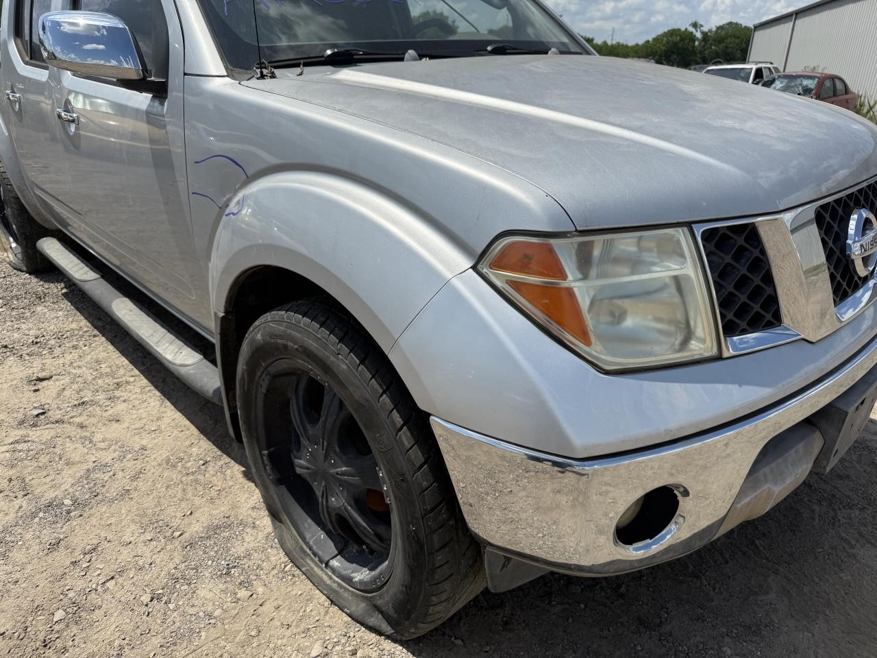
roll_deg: -0.7
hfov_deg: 71.6
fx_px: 608
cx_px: 438
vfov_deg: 56.8
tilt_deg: -22.6
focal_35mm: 24
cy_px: 329
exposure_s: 1/7353
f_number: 1.78
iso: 80
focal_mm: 6.76
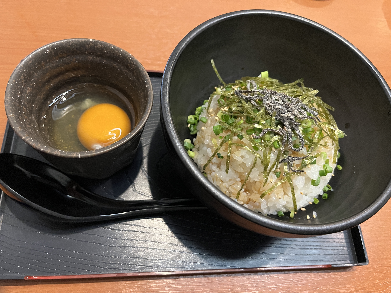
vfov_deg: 53.1
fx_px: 294
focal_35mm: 26
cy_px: 146
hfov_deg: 67.3
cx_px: 196
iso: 500
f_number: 1.6
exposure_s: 1/30
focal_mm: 5.1
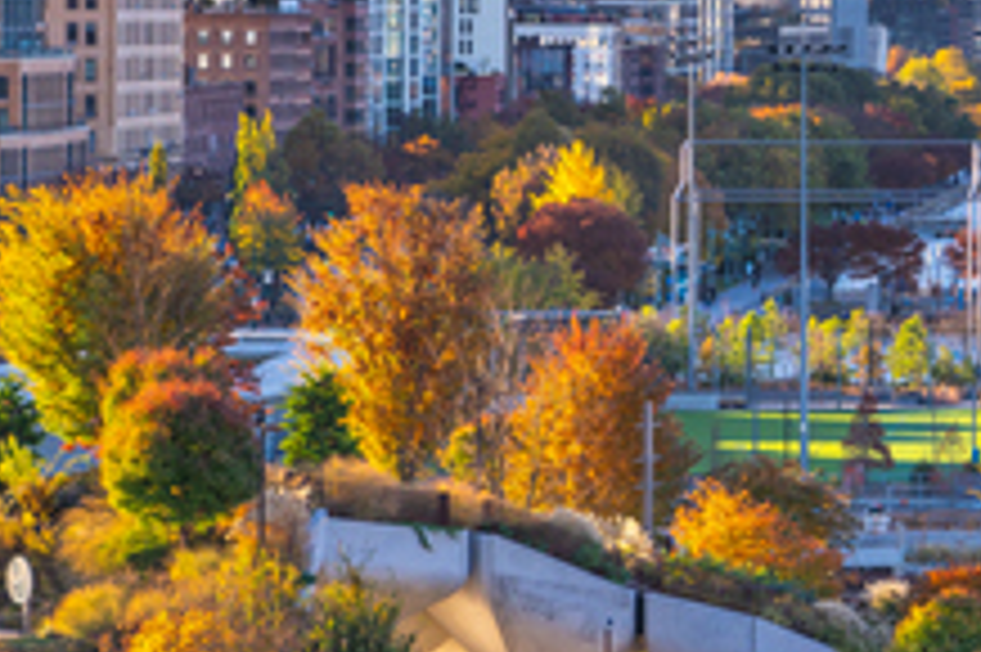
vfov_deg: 5.6
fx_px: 6698
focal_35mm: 246
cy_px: -92
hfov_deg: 8.2
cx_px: 1467
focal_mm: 74
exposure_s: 1/80
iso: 125
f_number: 6.3
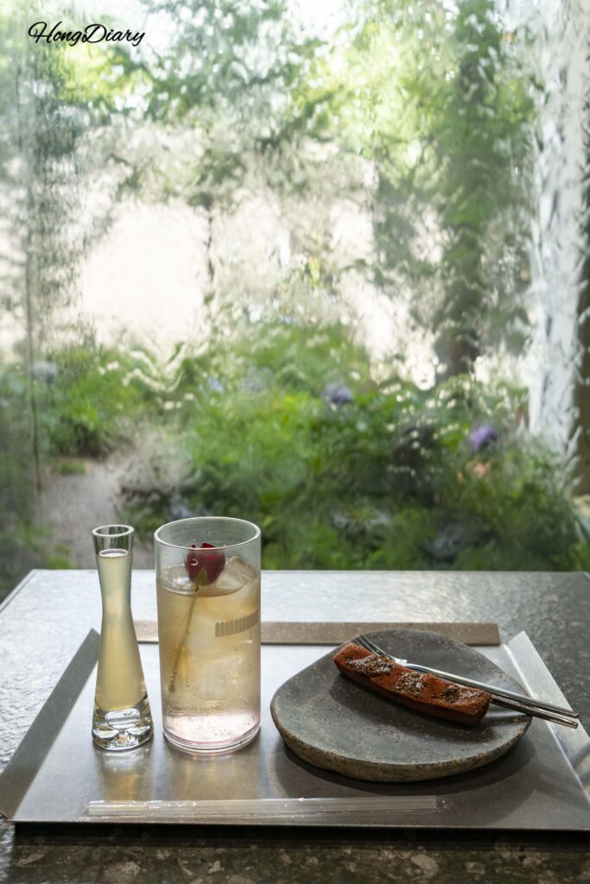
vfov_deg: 63.7
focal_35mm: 29
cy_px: 442
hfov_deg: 45.0
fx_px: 713
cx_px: 295
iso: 160
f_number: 4
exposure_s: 1/60
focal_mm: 29
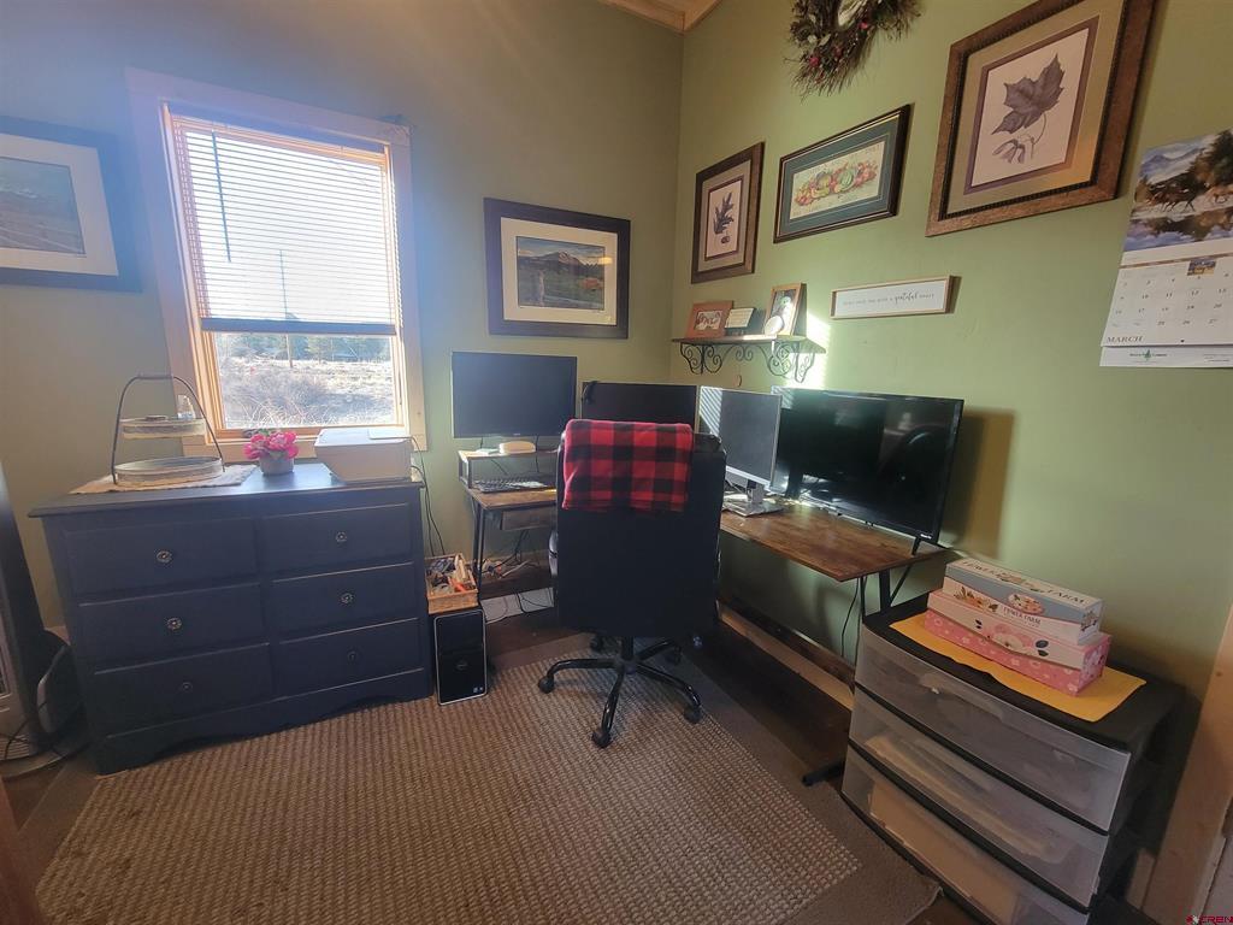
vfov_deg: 89.9
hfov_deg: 106.2
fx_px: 463
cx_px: 616
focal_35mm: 13
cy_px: 462
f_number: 2.2
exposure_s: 1/60
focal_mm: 2.2
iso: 200
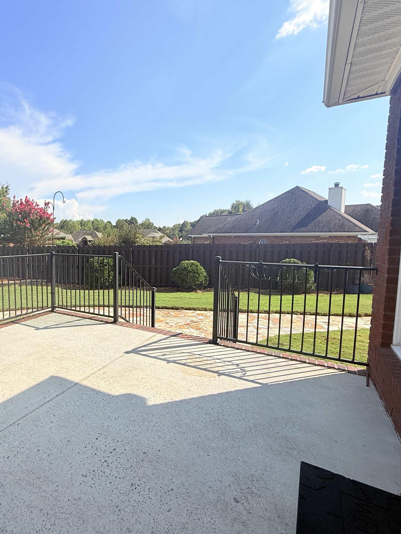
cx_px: 120
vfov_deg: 84.7
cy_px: 263
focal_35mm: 19
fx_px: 293
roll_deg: -0.1
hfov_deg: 66.0
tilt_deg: -5.4
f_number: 2.2
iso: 50
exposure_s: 1/2717
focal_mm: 2.22
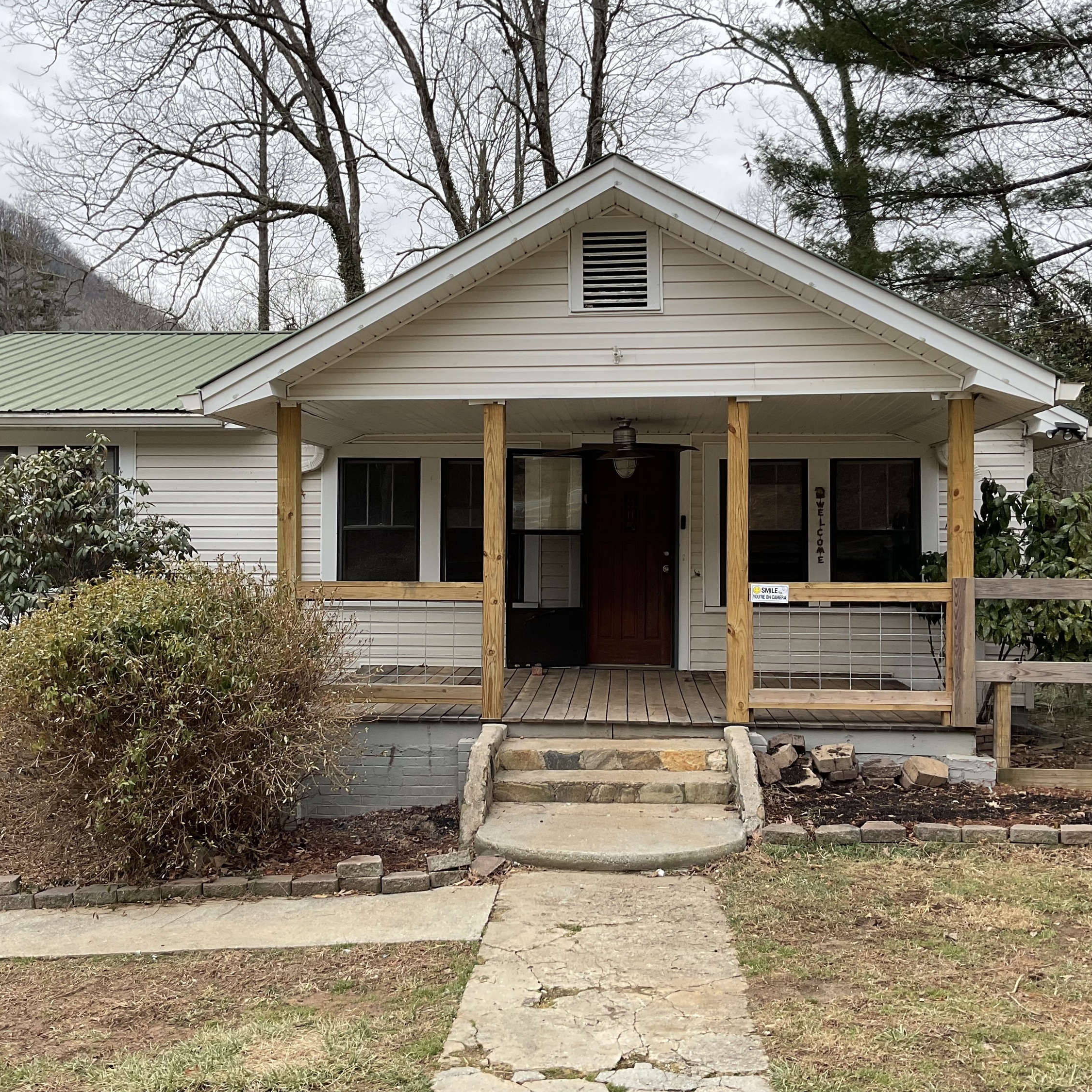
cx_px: 527
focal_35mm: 35
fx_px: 1249
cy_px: 533
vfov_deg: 47.2
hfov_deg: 47.2
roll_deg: -0.7
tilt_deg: -0.6
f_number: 1.8
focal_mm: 3
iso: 16
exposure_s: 1/635
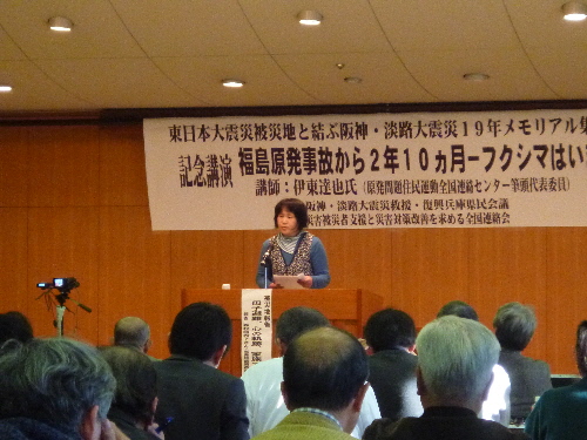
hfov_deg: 12.7
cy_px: 220
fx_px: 2645
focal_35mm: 156
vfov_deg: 9.5
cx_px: 294
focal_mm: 21.5
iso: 800
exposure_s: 1/15
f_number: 5.9
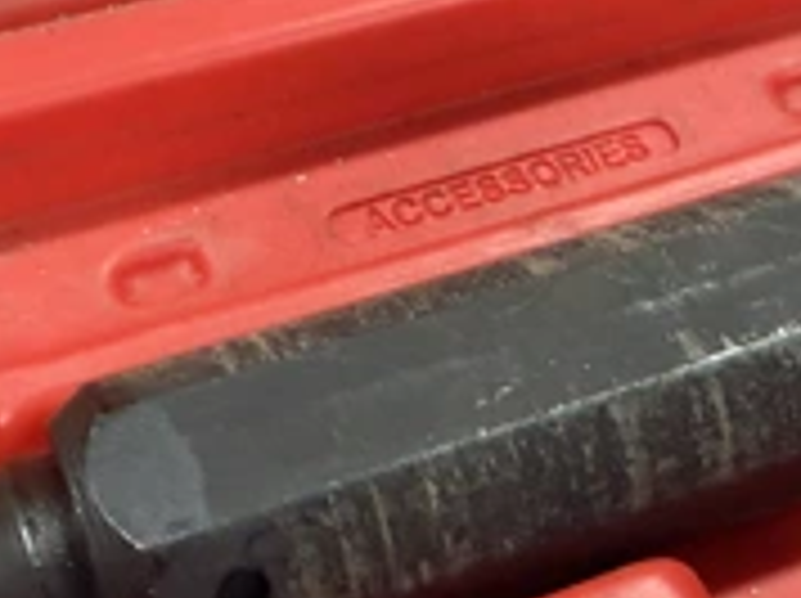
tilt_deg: -57.8
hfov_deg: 35.5
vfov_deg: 26.9
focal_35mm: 54
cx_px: 446
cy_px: 337
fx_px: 1248
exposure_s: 1/60
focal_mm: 2.22
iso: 800
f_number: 2.2
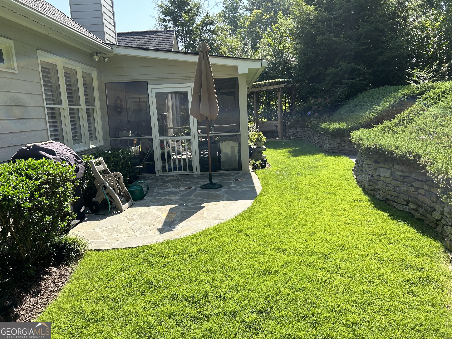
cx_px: 226
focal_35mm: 26
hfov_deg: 67.3
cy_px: 170
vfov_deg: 53.1
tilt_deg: -10.0
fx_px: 339
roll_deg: +3.1
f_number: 1.5
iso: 50
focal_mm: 5.7
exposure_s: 1/1344
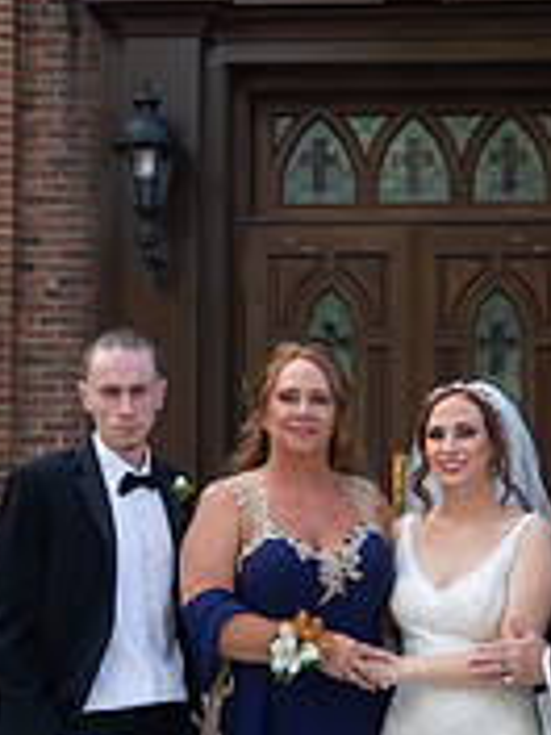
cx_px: 390
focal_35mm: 76
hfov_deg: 19.3
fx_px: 1613
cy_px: 443
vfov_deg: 25.6
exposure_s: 1/1250
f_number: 4
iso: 400
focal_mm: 31
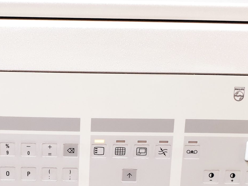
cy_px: 190
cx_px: 61
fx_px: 509
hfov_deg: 27.0
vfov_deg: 20.0
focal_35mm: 71
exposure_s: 1/50
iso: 200
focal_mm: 4.3
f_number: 2.4
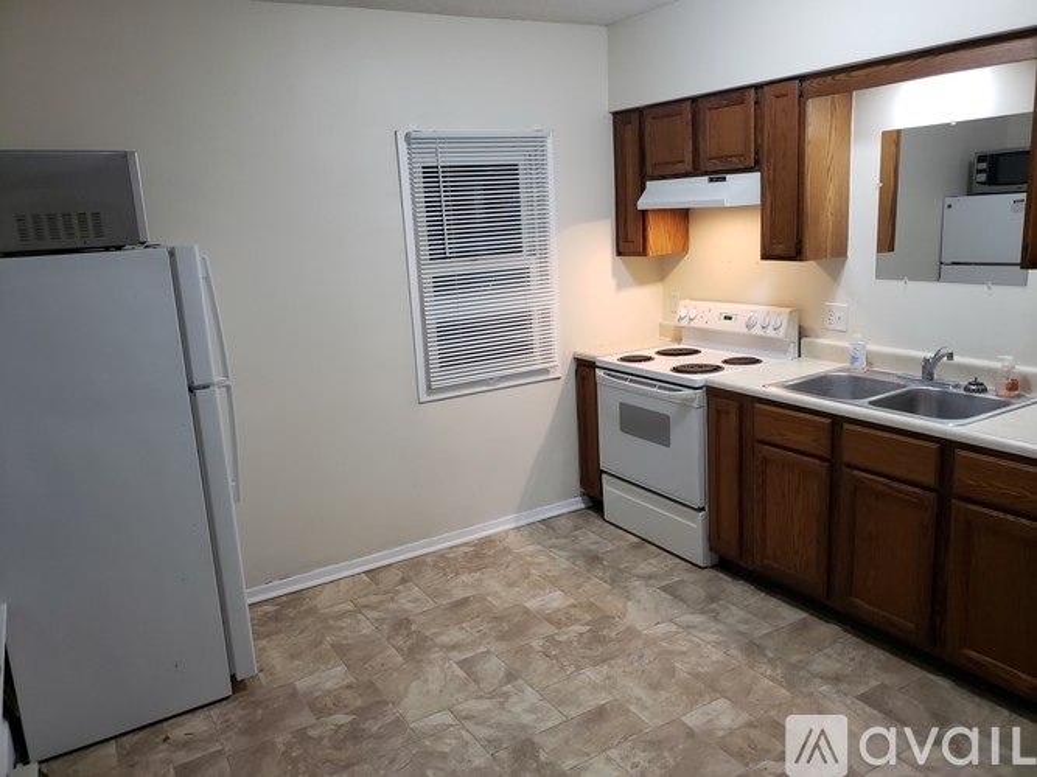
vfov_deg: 53.0
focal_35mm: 26
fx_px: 779
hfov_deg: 67.3
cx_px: 518
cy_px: 388
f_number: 1.5
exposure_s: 1/60
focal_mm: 4.3
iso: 250
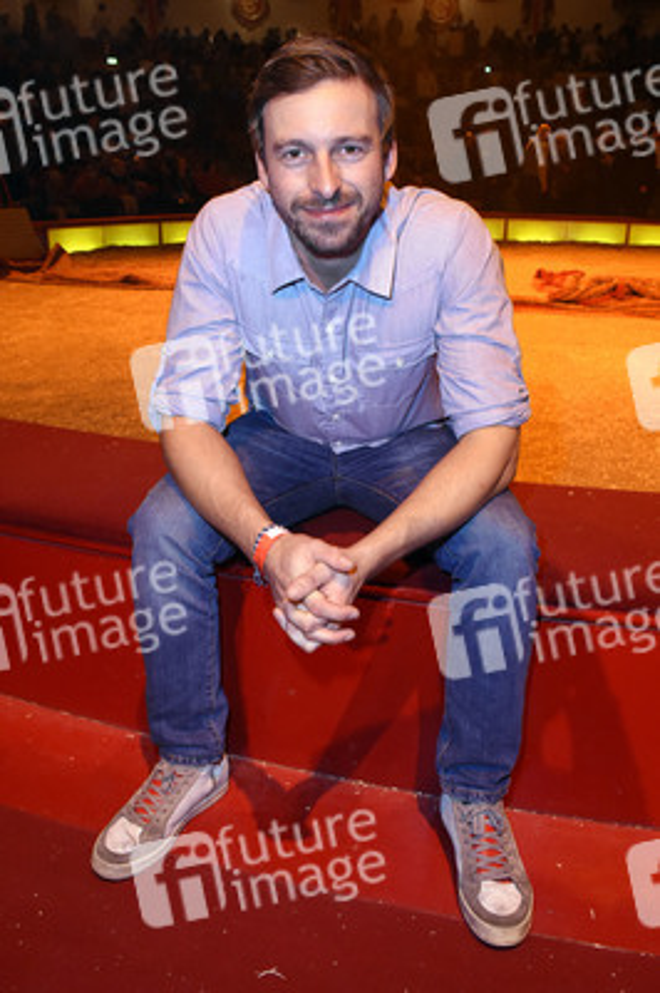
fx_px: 826
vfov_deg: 62.0
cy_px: 496
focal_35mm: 30
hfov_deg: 43.5
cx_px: 330
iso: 3200
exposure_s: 1/60
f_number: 6.3
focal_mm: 20
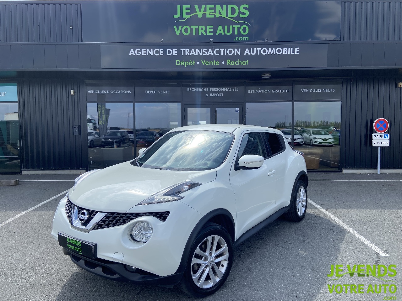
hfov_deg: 67.3
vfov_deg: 53.1
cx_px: 201
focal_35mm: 26
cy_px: 150
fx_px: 302
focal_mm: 4.25
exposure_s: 1/1779
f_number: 1.8
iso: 32
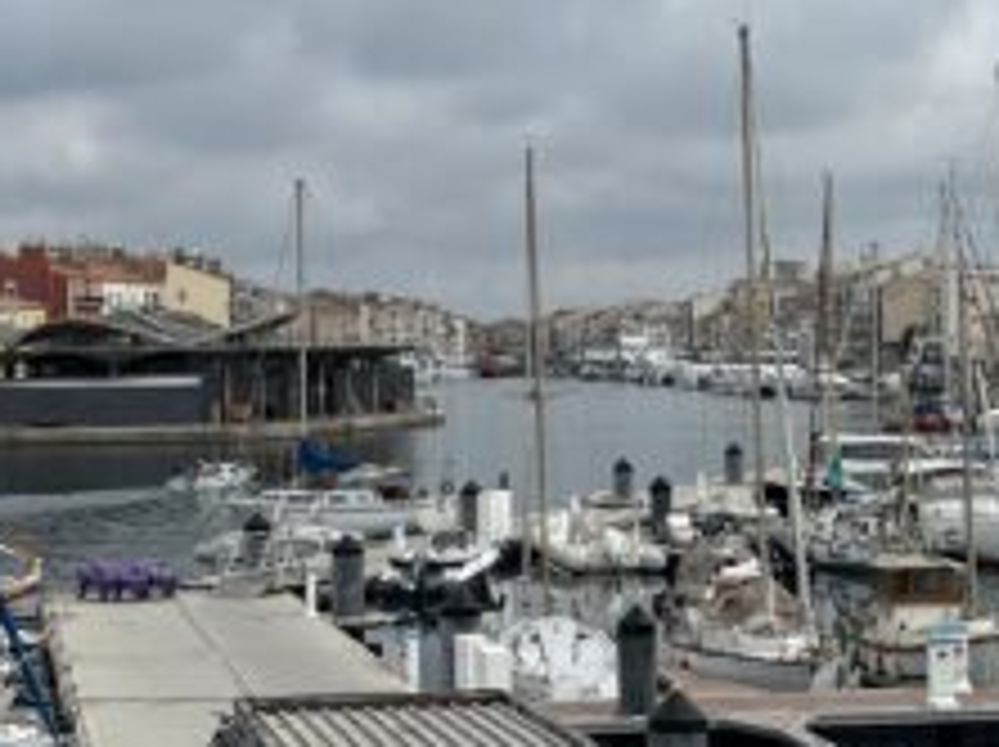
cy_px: 270
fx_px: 2595
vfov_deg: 16.4
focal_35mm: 90
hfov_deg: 21.8
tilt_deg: +1.9
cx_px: 410
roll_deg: +0.4
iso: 50
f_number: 1.6
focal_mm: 5.1
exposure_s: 1/4651
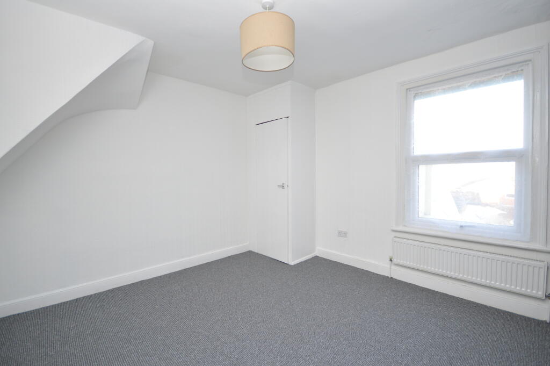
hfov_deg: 100.4
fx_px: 229
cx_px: 275
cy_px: 183
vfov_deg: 77.2
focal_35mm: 15
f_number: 4
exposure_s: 1/60
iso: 450
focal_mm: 10
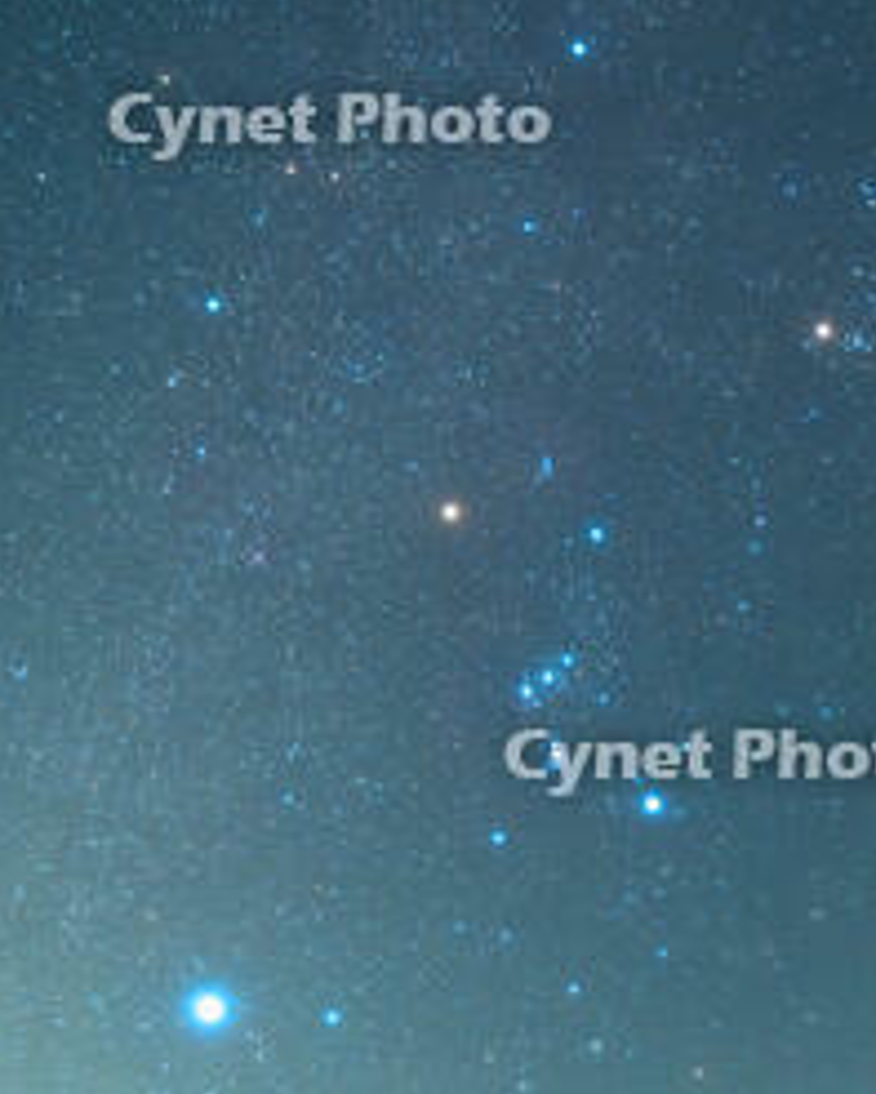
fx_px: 1036
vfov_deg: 54.3
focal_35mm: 32
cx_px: 754
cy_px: 743
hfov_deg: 42.8
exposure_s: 25
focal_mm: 14
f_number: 2.8
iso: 1600
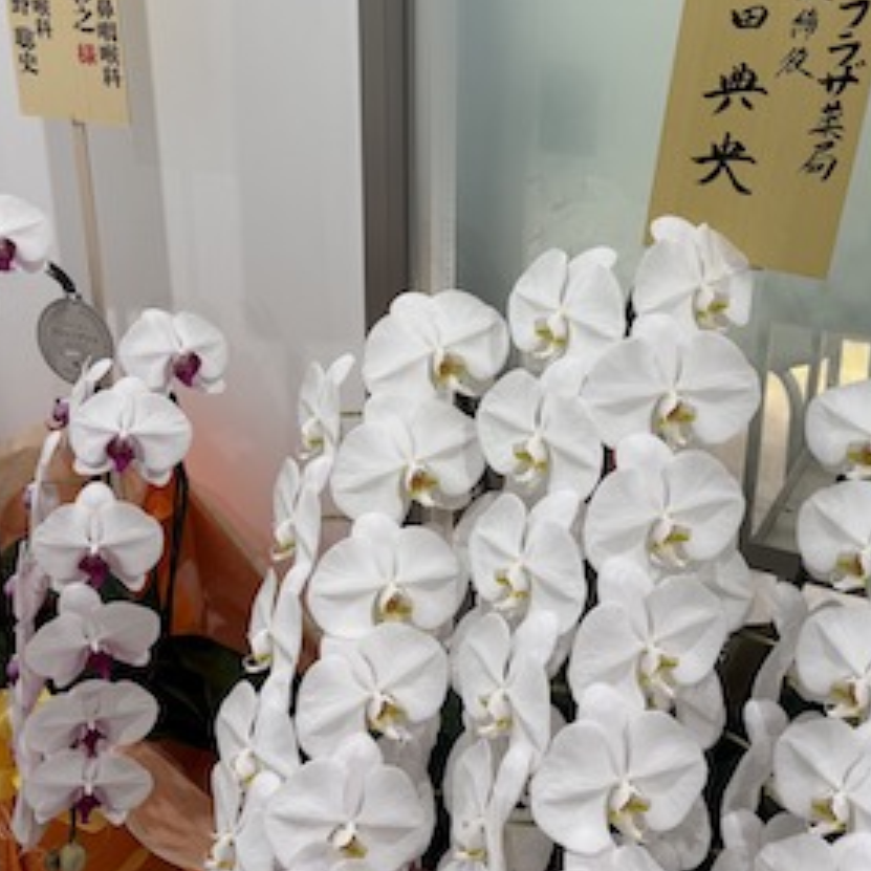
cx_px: 434
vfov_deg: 36.7
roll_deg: +0.3
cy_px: 349
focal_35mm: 46
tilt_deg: -21.1
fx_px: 1309
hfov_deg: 36.8
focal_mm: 6.76
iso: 80
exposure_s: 1/120
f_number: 1.78
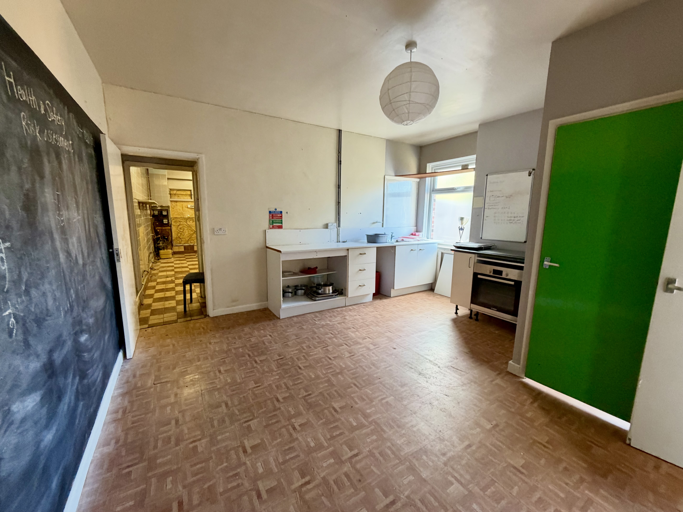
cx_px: 342
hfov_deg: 102.1
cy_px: 256
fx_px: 276
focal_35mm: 14
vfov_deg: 85.7
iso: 320
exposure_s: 1/50
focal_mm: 2.22
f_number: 2.2
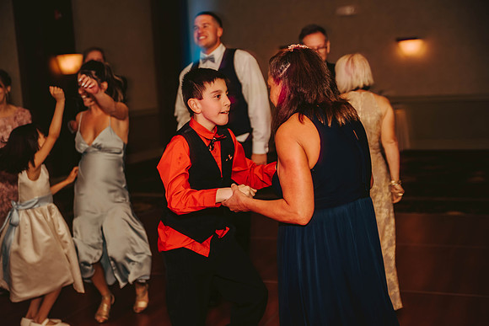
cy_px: 163
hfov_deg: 36.2
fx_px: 747
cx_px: 244
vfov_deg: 24.6
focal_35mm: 55
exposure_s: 1/60
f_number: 2.8
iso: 500
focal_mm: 55
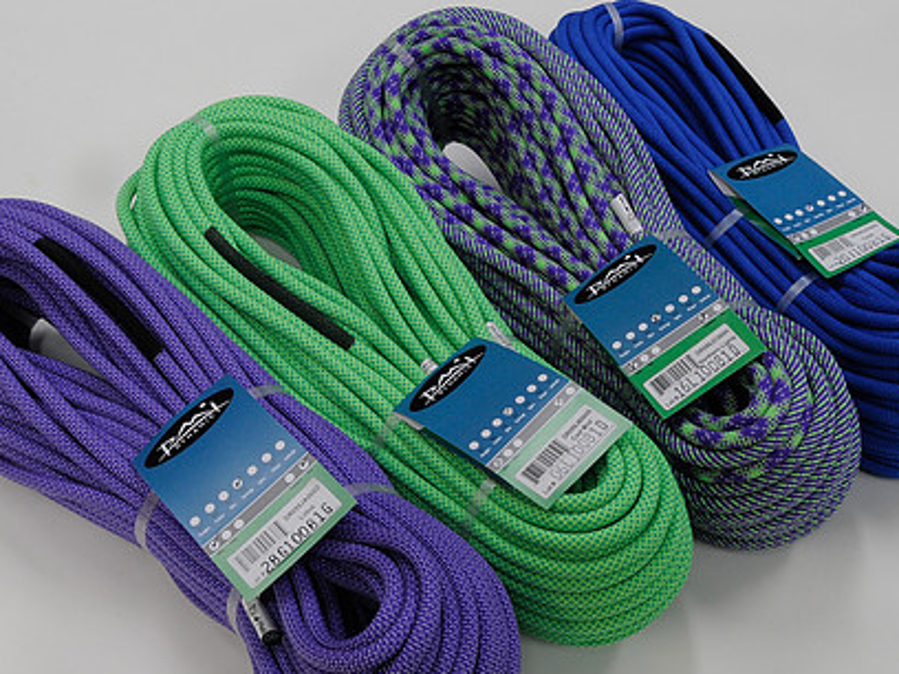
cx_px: 443
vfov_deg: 35.0
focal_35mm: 41
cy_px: 400
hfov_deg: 45.8
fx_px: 1065
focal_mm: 20
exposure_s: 1/4
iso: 400
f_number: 19
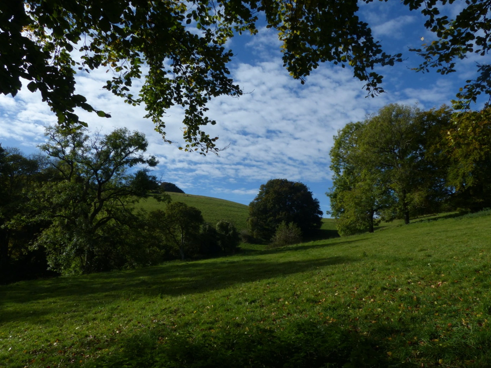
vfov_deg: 53.0
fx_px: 369
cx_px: 249
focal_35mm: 26
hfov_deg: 67.3
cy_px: 183
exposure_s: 1/1600
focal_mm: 4.5
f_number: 4
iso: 100
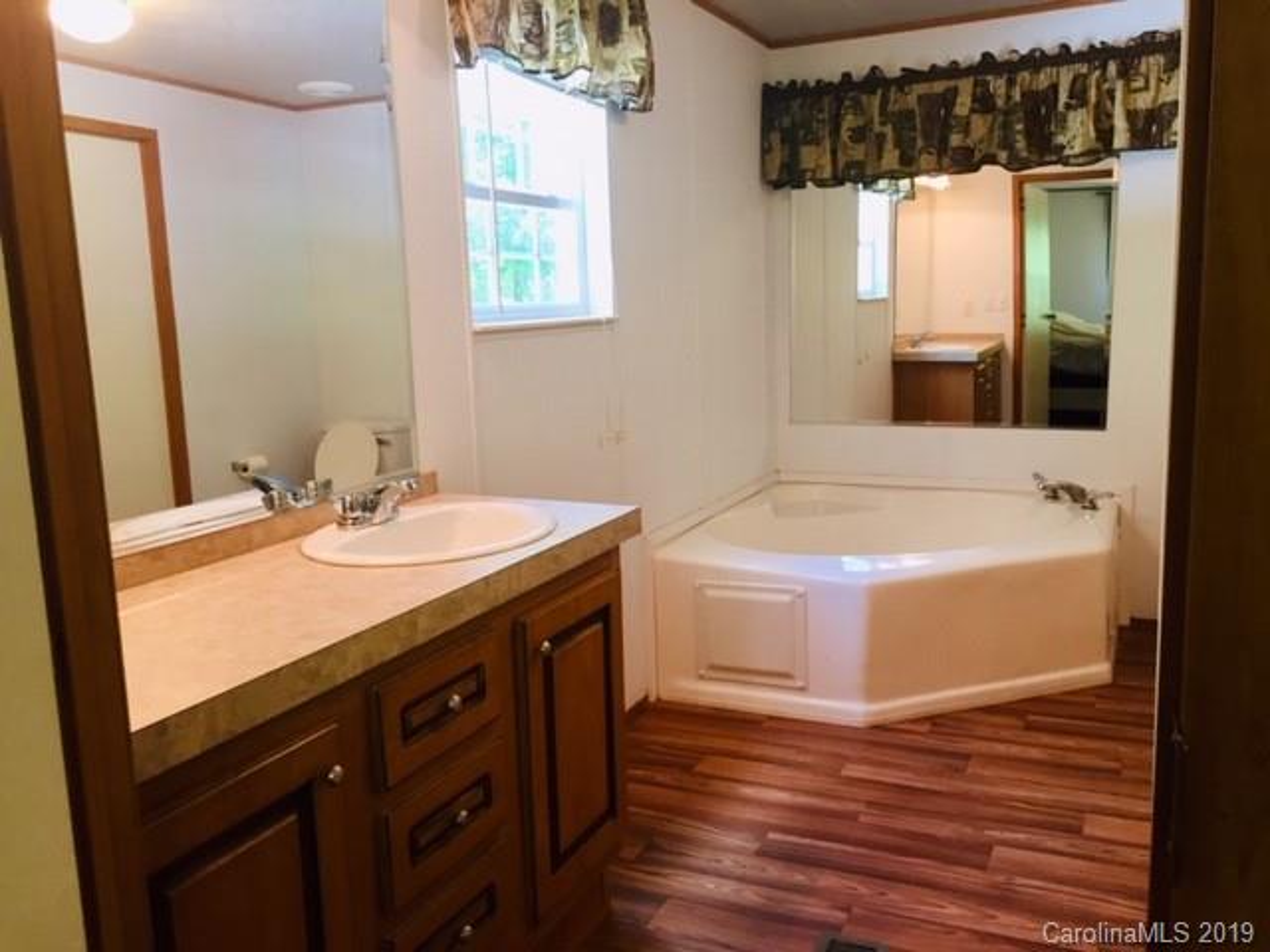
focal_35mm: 29
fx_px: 1064
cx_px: 635
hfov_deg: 61.7
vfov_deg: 48.2
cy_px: 476
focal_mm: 4.15
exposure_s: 1/30
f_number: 2.2
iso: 80
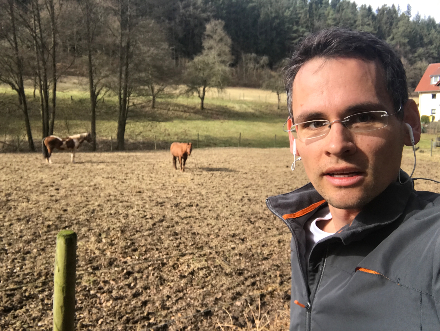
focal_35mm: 32
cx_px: 220
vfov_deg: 44.2
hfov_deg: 56.8
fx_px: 407
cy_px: 166
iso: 25
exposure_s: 1/359
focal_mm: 2.87
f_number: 2.2
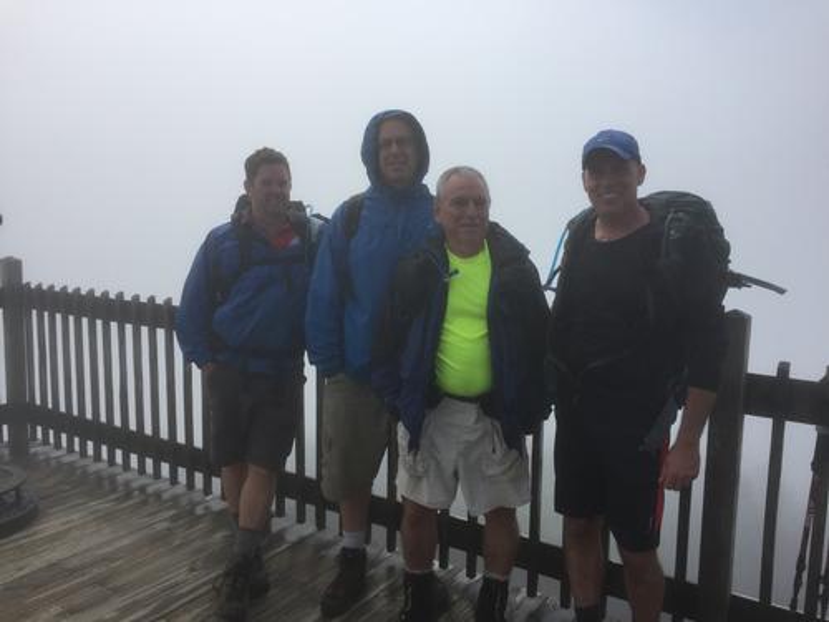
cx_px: 414
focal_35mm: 29
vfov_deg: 48.2
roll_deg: -1.0
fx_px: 695
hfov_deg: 61.7
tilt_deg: -6.3
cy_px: 311
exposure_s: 1/4950
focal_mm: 4.15
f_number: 2.2
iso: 32
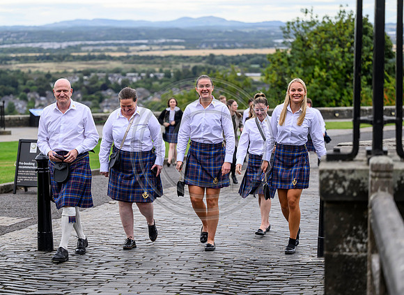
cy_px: 139
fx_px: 1089
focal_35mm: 94
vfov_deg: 15.4
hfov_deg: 21.0
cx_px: 191
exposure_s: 1/640
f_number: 2.8
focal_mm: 82
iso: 500
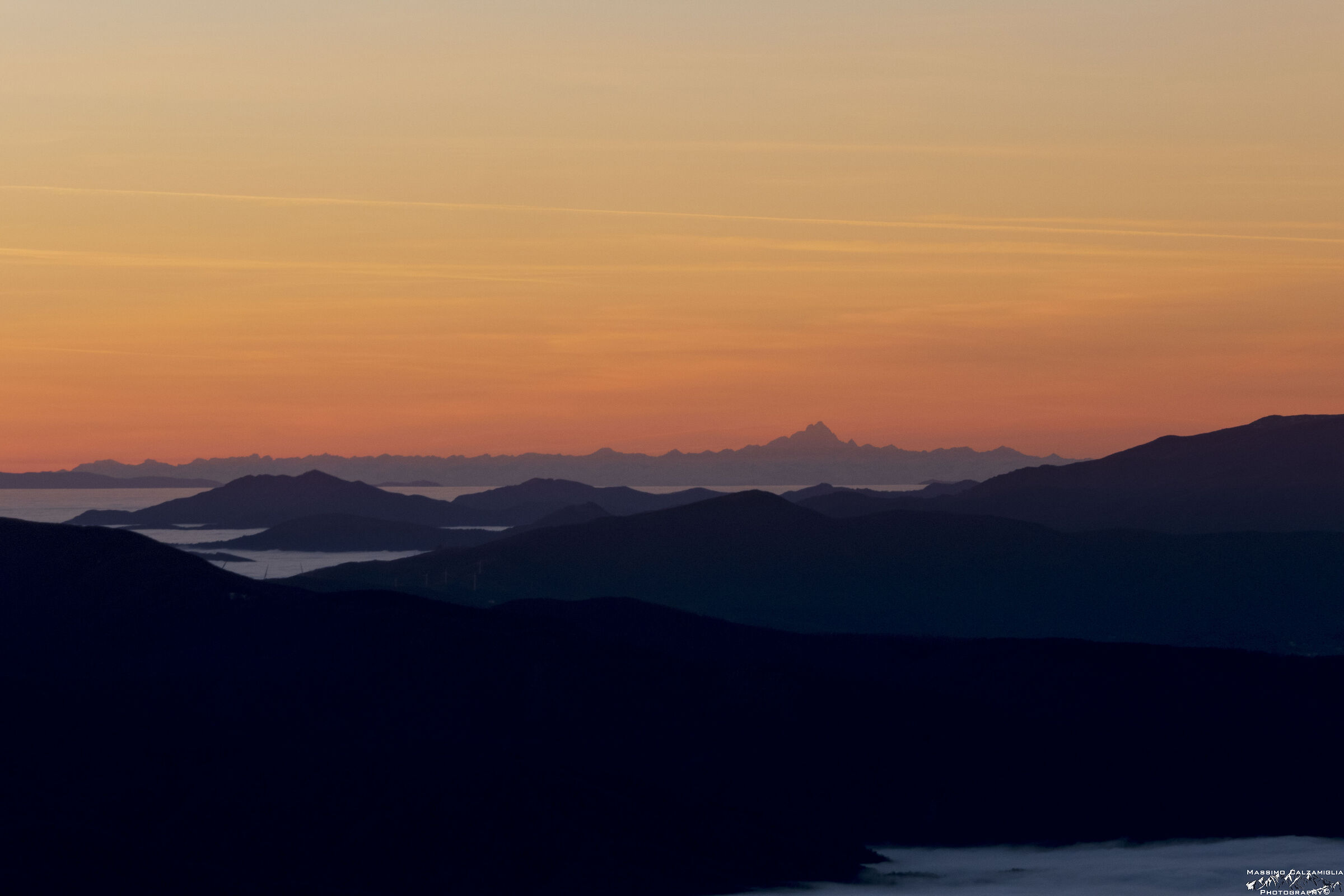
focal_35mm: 213
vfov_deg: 6.4
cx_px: 672
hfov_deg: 9.7
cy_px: 448
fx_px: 7951
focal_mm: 77.7
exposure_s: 1/60
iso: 200
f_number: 11
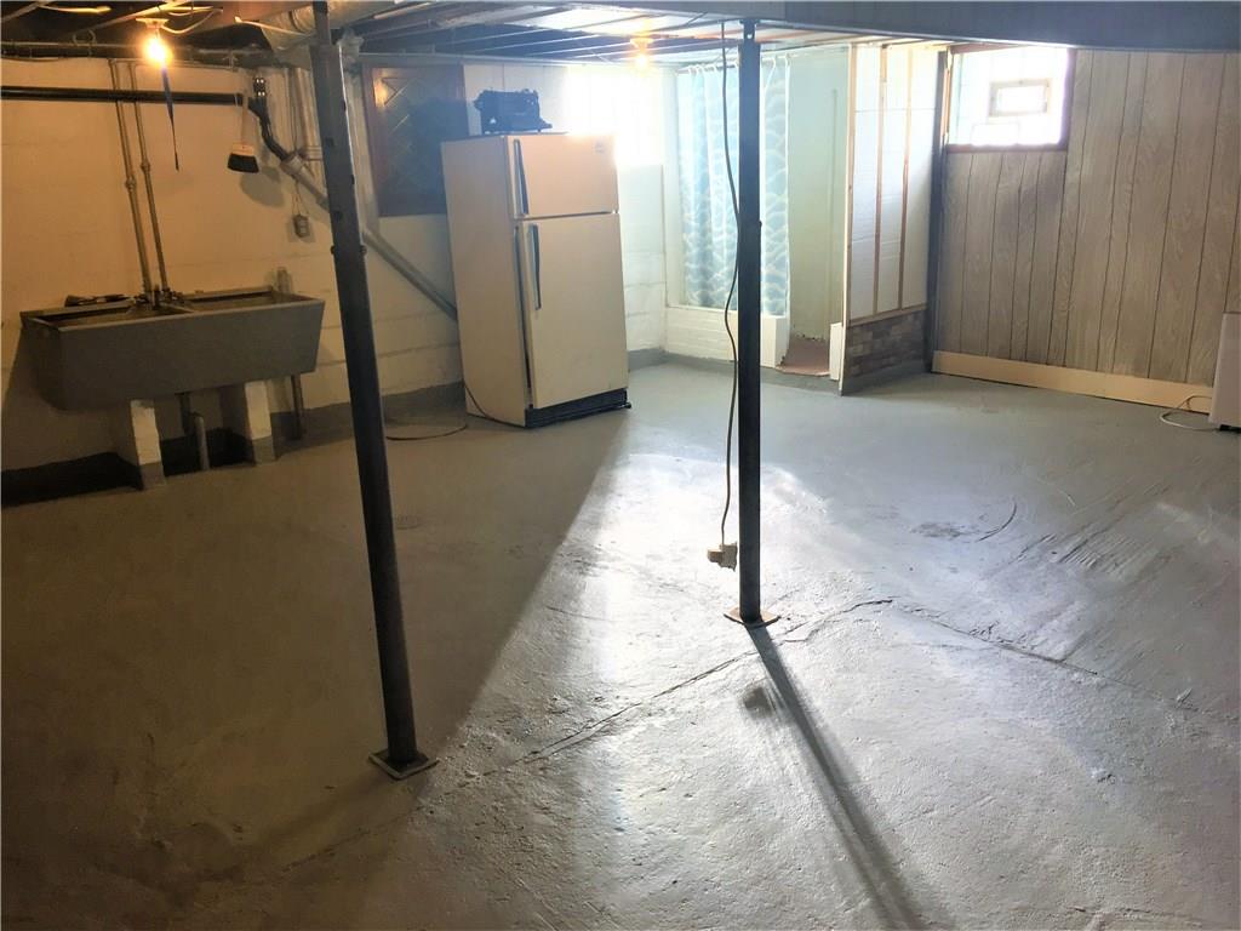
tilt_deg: -16.7
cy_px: 466
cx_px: 620
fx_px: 1040
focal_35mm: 29
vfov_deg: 48.2
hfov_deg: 61.7
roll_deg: +2.5
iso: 50
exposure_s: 1/30
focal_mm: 4.15
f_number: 2.2
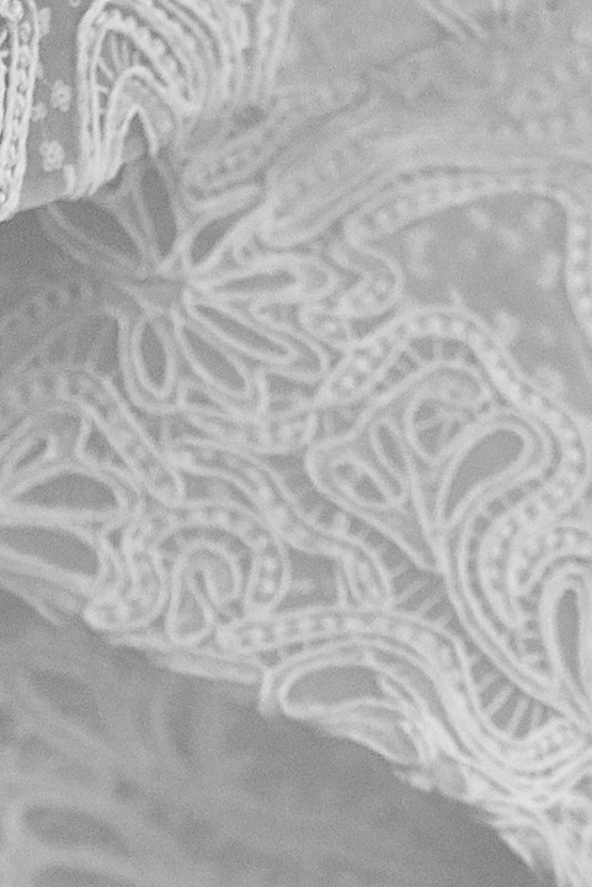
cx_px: -117
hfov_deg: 4.7
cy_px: 1074
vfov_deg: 7.0
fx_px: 7223
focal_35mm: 293
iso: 1600
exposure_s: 1/200
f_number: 2
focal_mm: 55
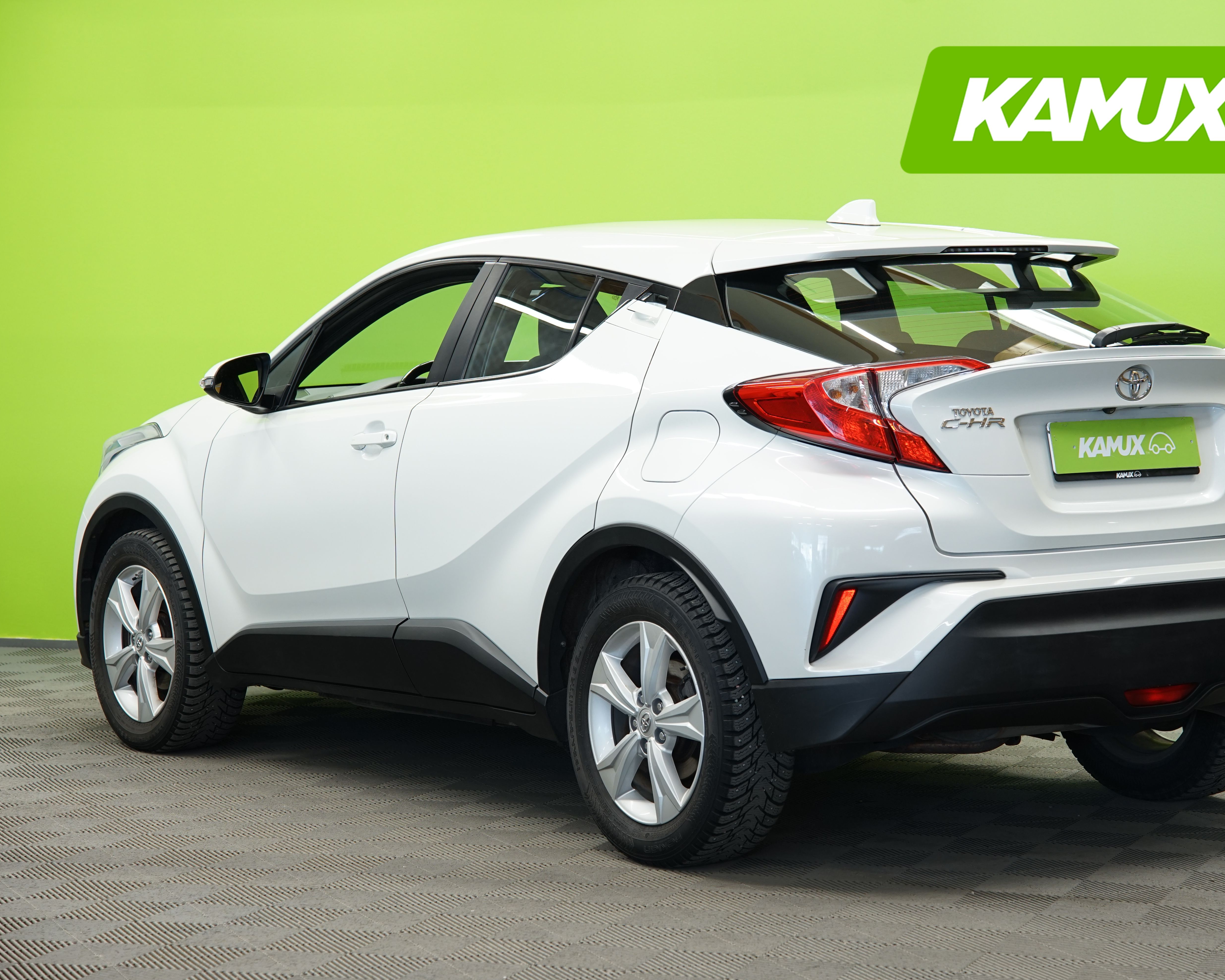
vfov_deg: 18.3
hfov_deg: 22.7
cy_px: 493
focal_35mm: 84
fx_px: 3045
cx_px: 714
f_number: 5.6
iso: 500
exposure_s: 1/15
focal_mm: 74
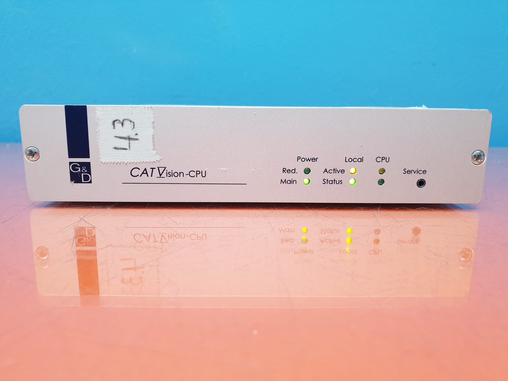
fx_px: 382
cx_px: 254
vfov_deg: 53.1
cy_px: 190
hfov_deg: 67.3
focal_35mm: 26
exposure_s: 1/50
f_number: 2.4
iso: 125
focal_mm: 4.3
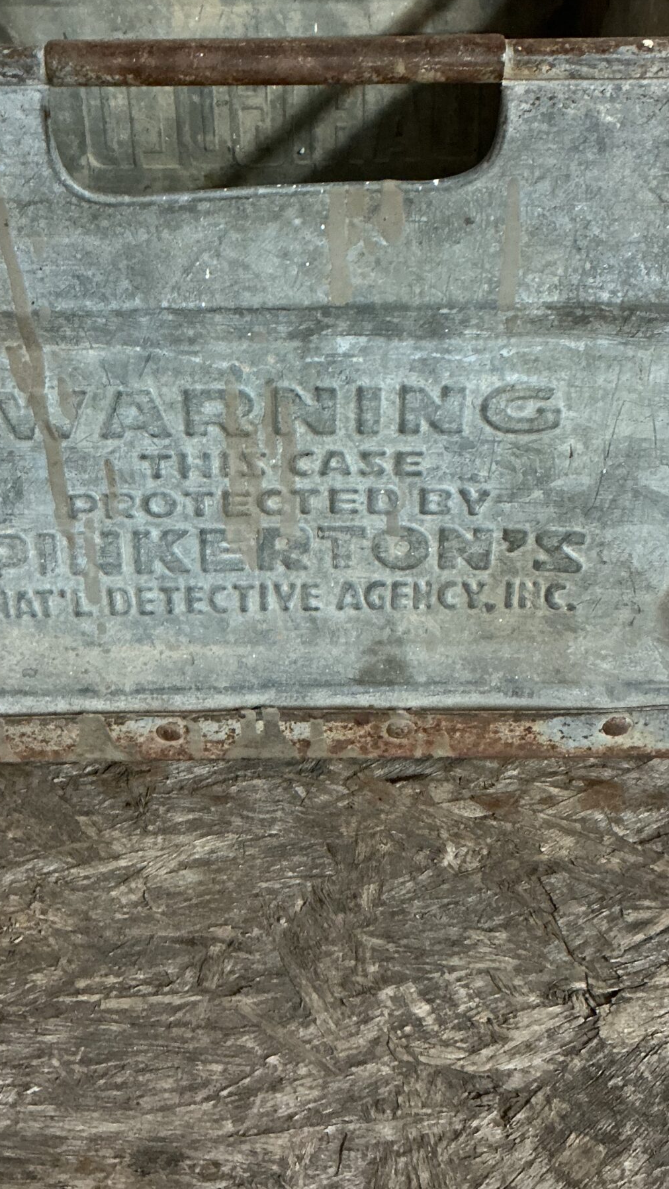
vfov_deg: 45.0
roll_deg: +1.2
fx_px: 1419
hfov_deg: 26.5
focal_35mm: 45
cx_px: 289
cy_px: 427
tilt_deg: -33.9
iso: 250
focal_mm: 3
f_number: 1.8
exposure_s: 1/60
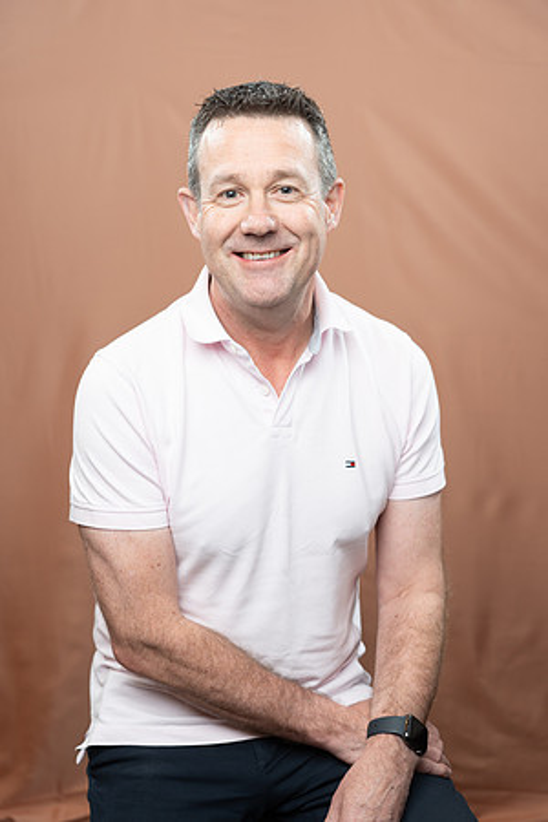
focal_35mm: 56
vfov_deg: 35.6
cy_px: 411
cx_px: 274
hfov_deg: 24.2
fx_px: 1279
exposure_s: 1/160
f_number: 4
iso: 320
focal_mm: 56
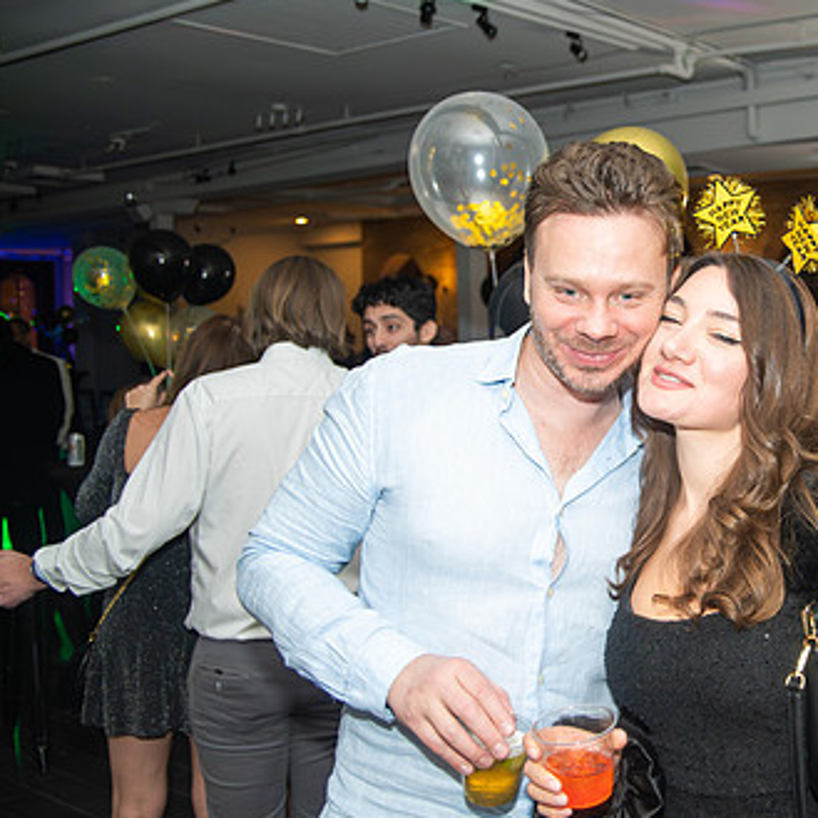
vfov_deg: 40.0
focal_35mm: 42
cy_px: 372
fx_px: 1123
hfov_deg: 38.1
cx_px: 691
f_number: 3.5
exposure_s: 1/125
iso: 2500
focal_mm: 28
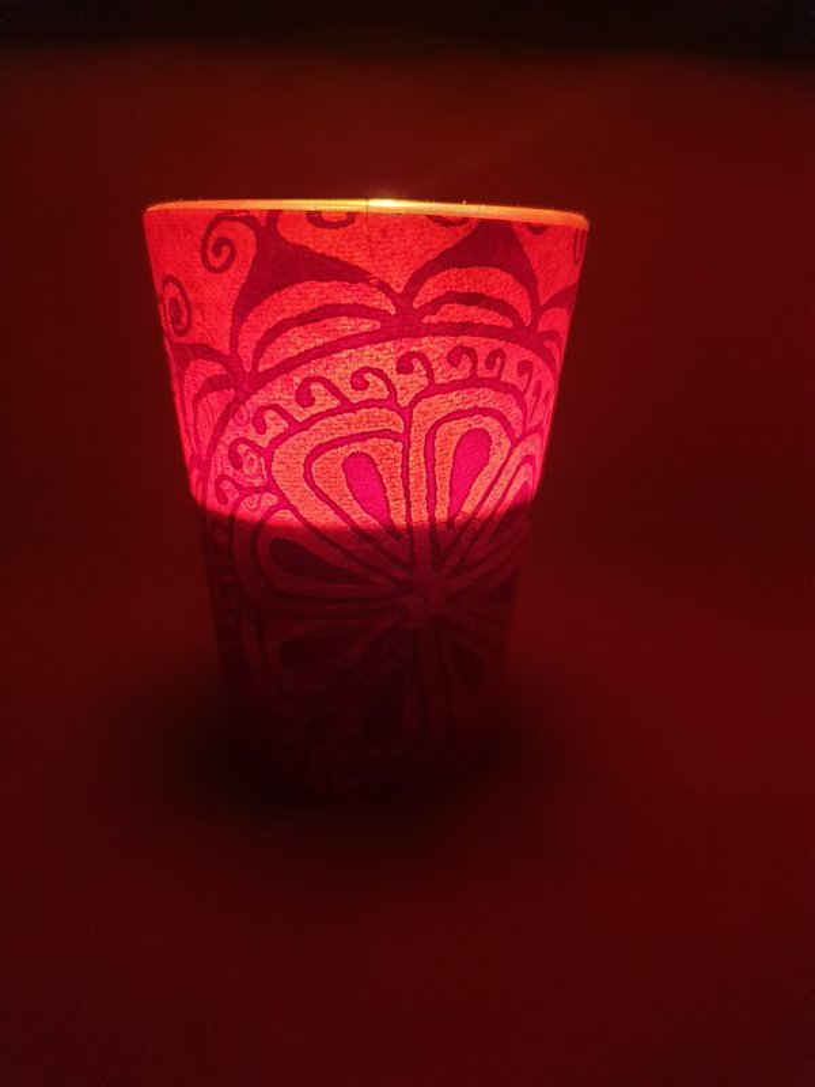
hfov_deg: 53.1
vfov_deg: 67.3
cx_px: 408
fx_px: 816
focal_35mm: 26
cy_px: 544
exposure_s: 1/50
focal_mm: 4.3
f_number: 1.5
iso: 320
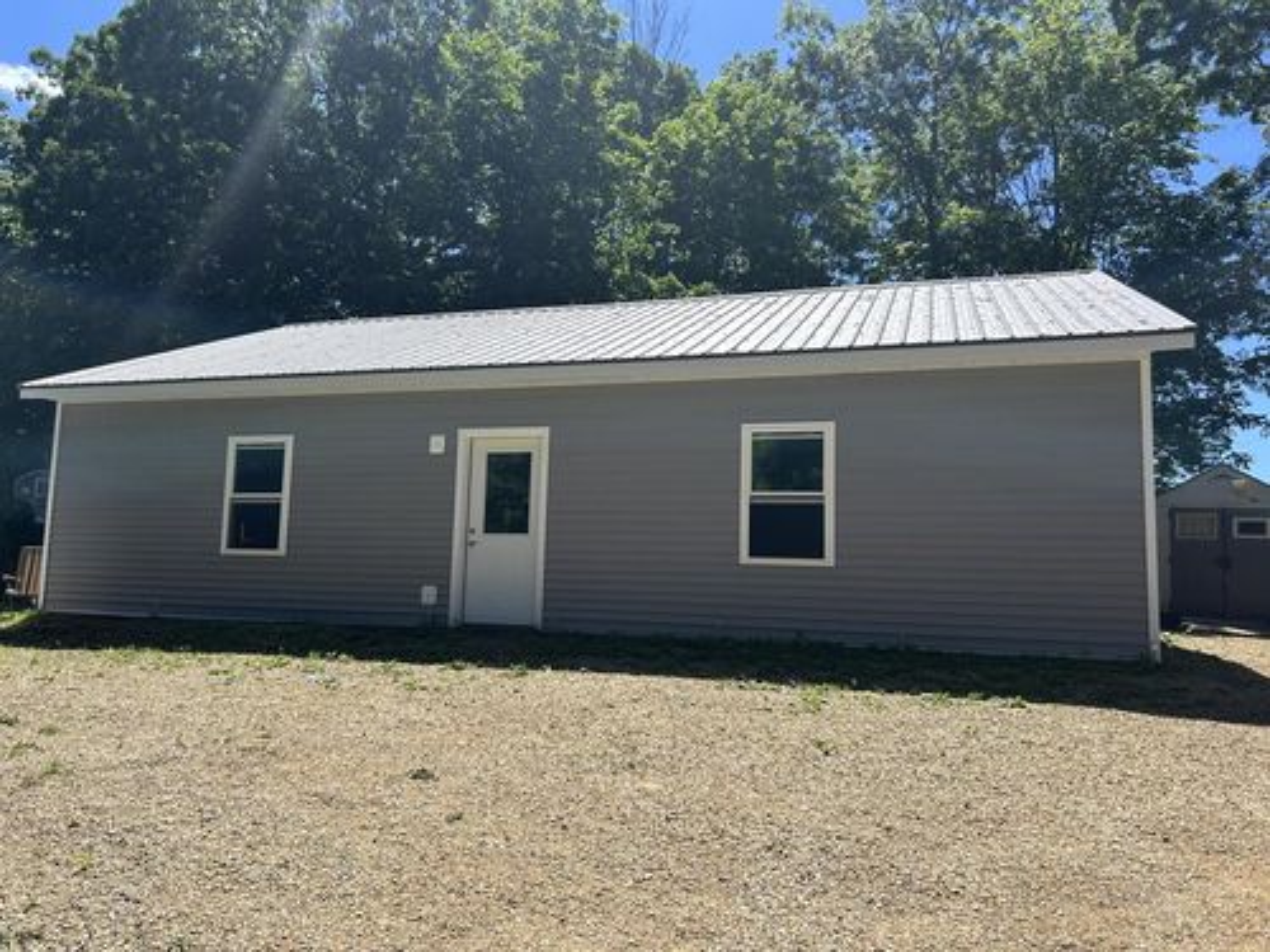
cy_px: 476
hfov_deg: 67.3
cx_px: 635
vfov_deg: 53.1
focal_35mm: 26
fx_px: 954
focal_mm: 5.7
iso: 50
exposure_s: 1/3356
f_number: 1.5
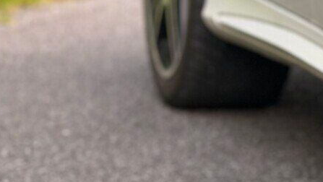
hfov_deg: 9.0
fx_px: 1954
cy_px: 130
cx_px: 580
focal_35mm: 228
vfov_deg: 5.3
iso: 64
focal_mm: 6.76
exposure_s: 1/566
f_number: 1.78
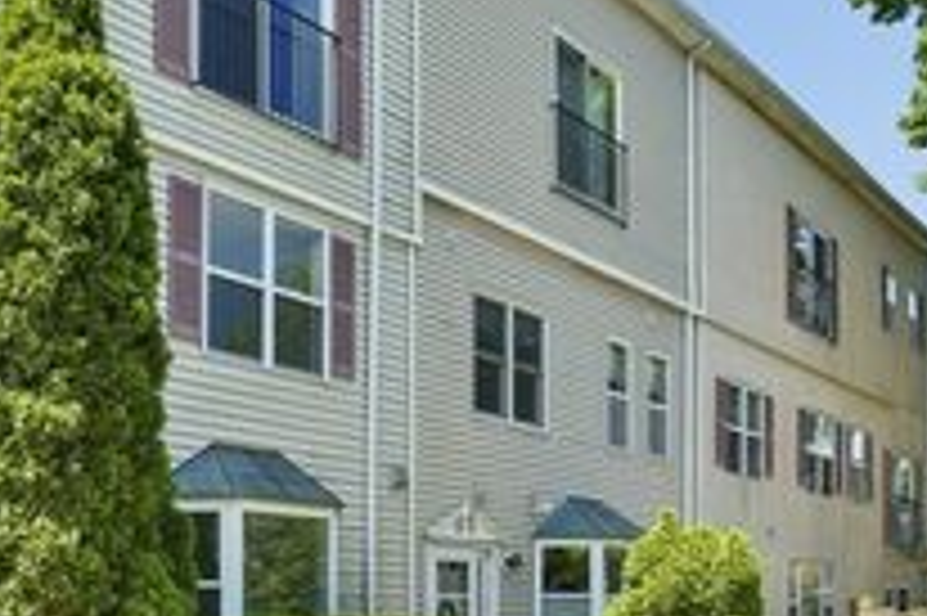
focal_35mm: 34
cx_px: 72
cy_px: 618
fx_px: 875
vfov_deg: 35.1
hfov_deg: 49.1
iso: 640
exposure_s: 1/500
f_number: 9
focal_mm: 14
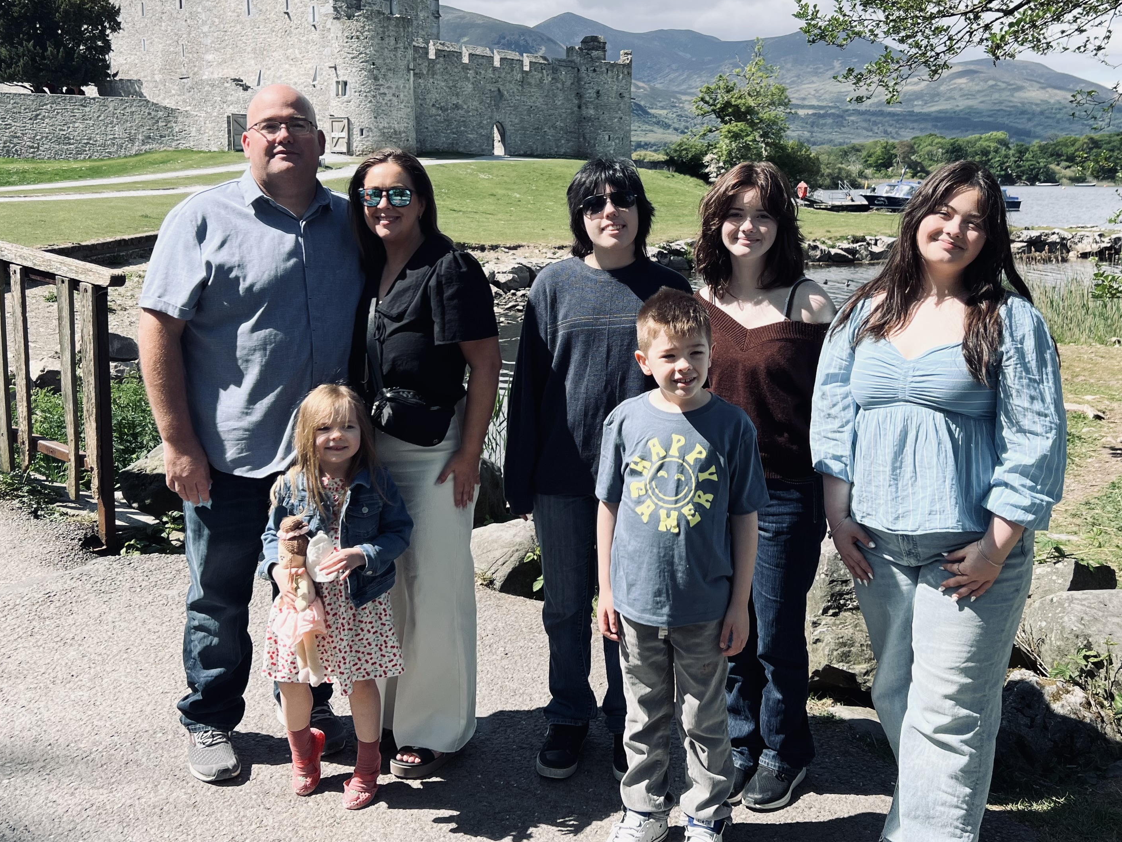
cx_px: 616
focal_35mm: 37
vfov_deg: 38.5
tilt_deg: -6.6
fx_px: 1199
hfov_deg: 50.1
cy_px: 327
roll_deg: +0.4
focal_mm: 5.7
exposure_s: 1/2994
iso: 50
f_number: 1.5
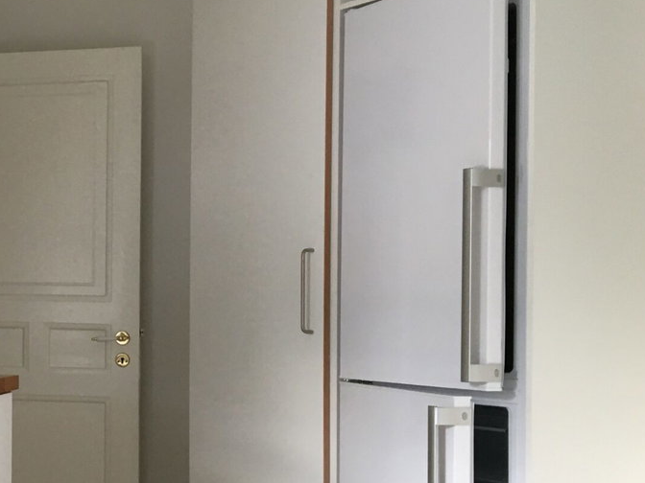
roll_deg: -0.9
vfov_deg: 21.3
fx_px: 1286
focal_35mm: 69
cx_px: -80
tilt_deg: +1.9
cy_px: 300
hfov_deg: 25.9
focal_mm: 4.15
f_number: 2.2
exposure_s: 1/33
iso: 100
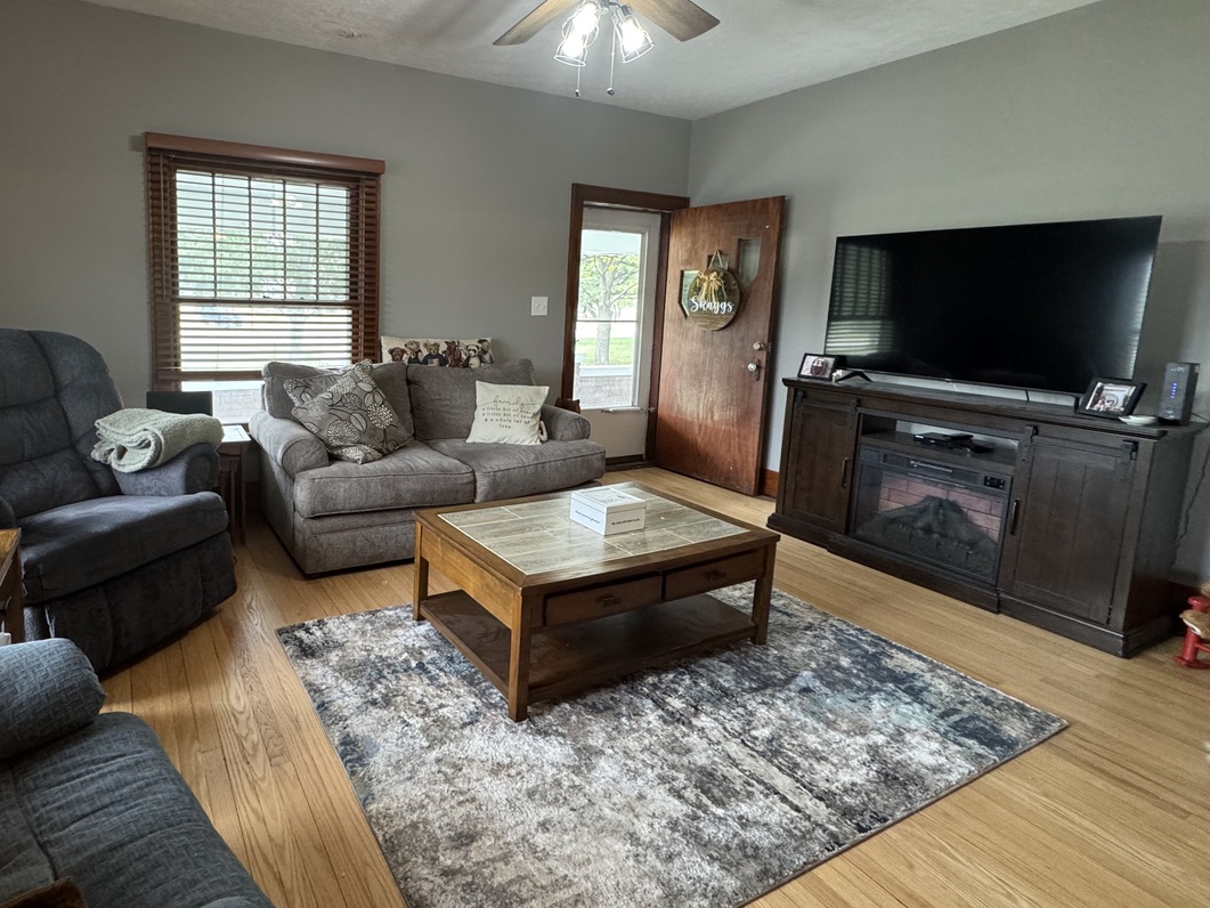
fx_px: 664
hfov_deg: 82.3
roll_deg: -1.9
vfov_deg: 68.3
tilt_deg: -7.5
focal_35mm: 19
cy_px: 386
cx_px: 421
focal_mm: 2.22
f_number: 2.2
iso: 400
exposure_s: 1/60
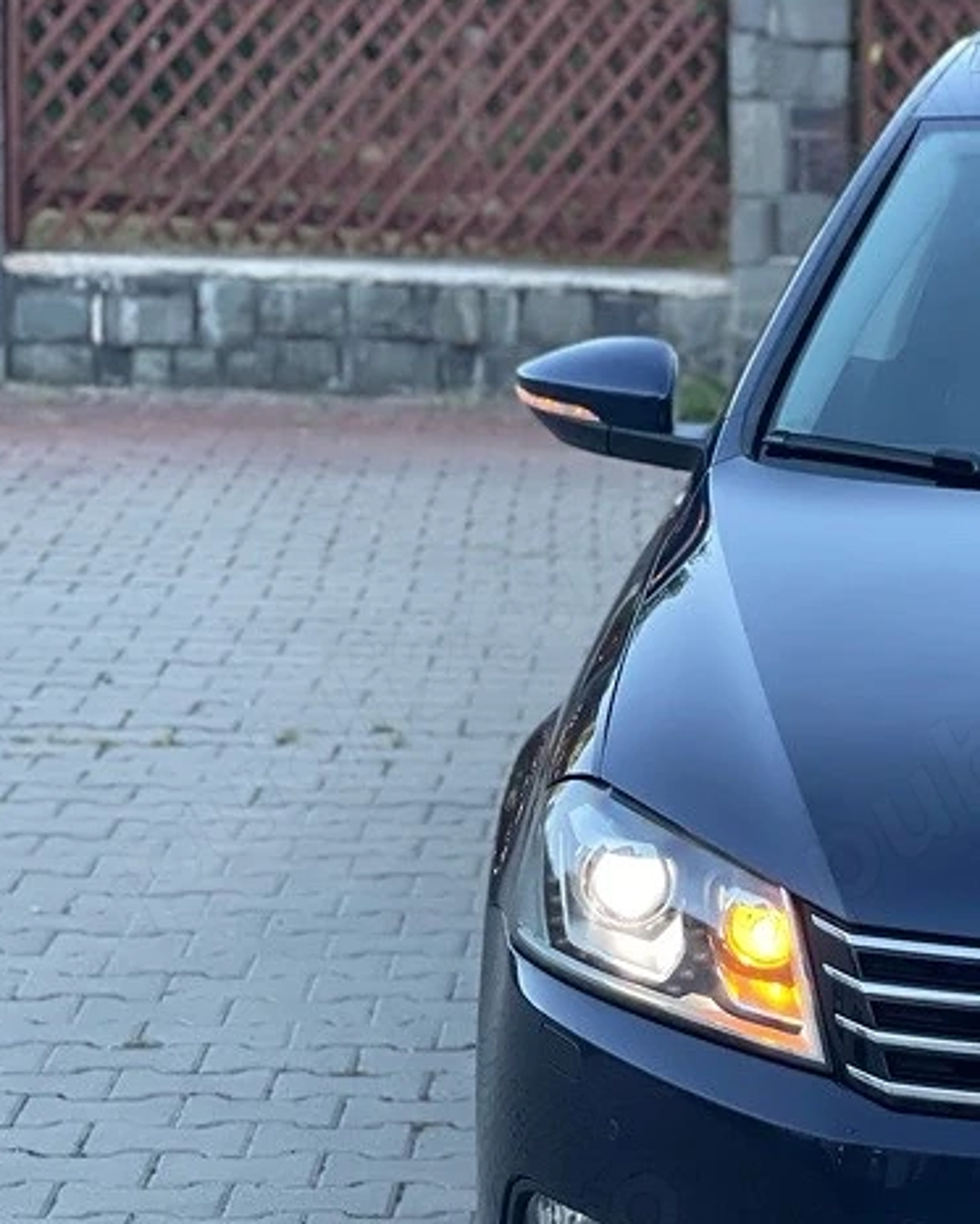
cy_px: 717
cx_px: 1253
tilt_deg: -9.7
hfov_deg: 11.2
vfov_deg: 14.4
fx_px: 4857
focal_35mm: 134
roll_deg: -2.0
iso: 50
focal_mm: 7.5
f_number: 2.2
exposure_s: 1/121
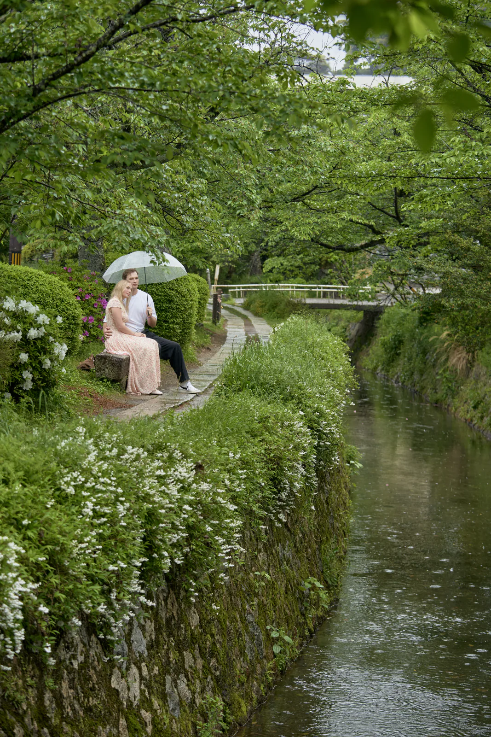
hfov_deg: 12.3
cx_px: 246
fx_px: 2270
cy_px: 368
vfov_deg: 18.4
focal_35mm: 111
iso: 250
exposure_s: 1/250
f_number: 4
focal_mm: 111
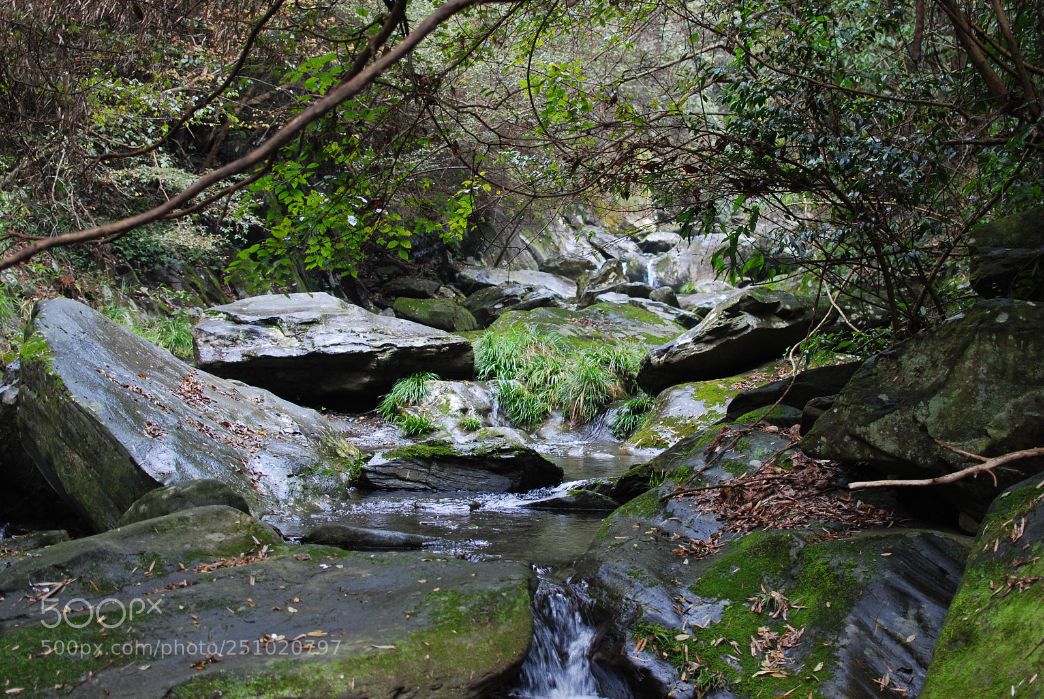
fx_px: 1524
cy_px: 350
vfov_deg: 25.8
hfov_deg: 37.8
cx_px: 522
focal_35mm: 52
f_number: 2.5
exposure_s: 1/60
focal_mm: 35
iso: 280
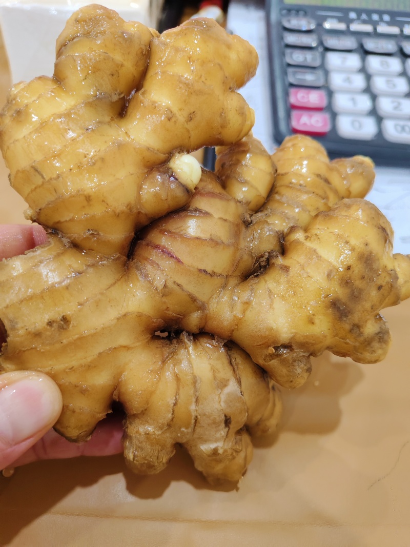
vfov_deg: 73.9
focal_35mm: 23
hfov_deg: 58.9
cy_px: 274
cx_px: 205
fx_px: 363
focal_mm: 5.56
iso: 1007
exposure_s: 1/50
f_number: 1.88
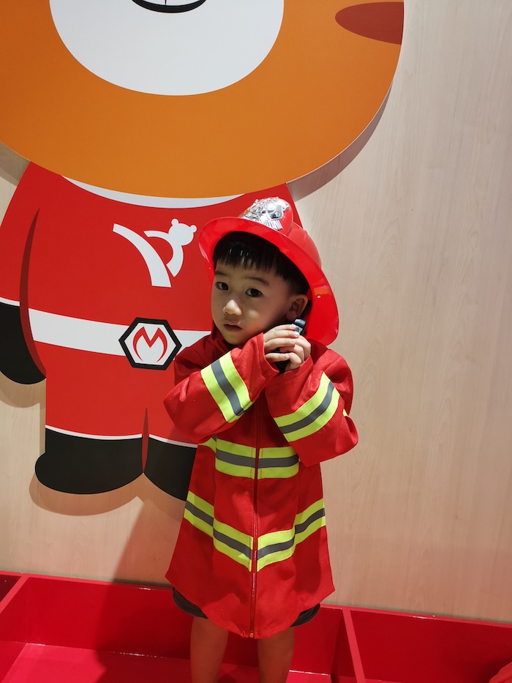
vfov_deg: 65.3
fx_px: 532
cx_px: 256
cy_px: 342
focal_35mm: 27
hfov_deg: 51.4
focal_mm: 4.75
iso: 200
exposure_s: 1/100
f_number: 1.8
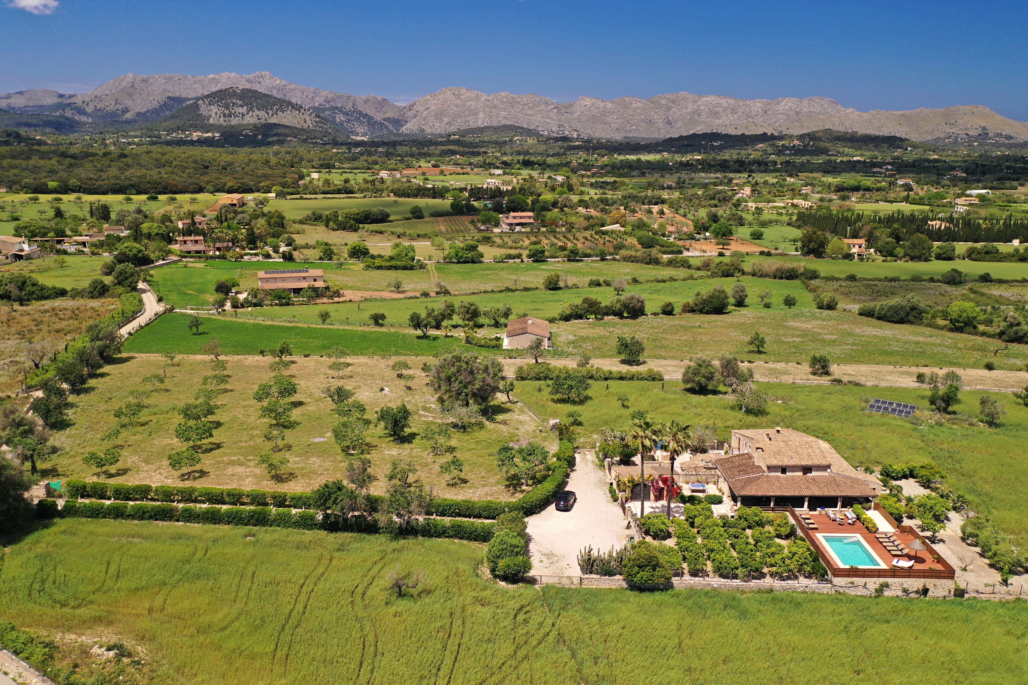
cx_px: 503
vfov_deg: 45.0
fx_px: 828
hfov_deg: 63.6
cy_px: 344
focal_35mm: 29
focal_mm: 10.26
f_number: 4
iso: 100
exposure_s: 1/25
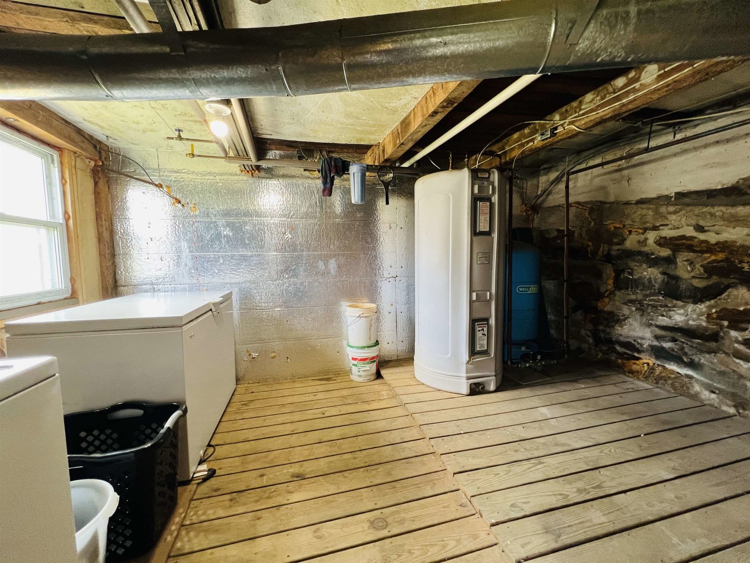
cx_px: 375
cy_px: 282
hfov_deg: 106.2
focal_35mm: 13
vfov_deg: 89.9
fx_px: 282
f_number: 1.8
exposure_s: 1/60
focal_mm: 1.57
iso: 200
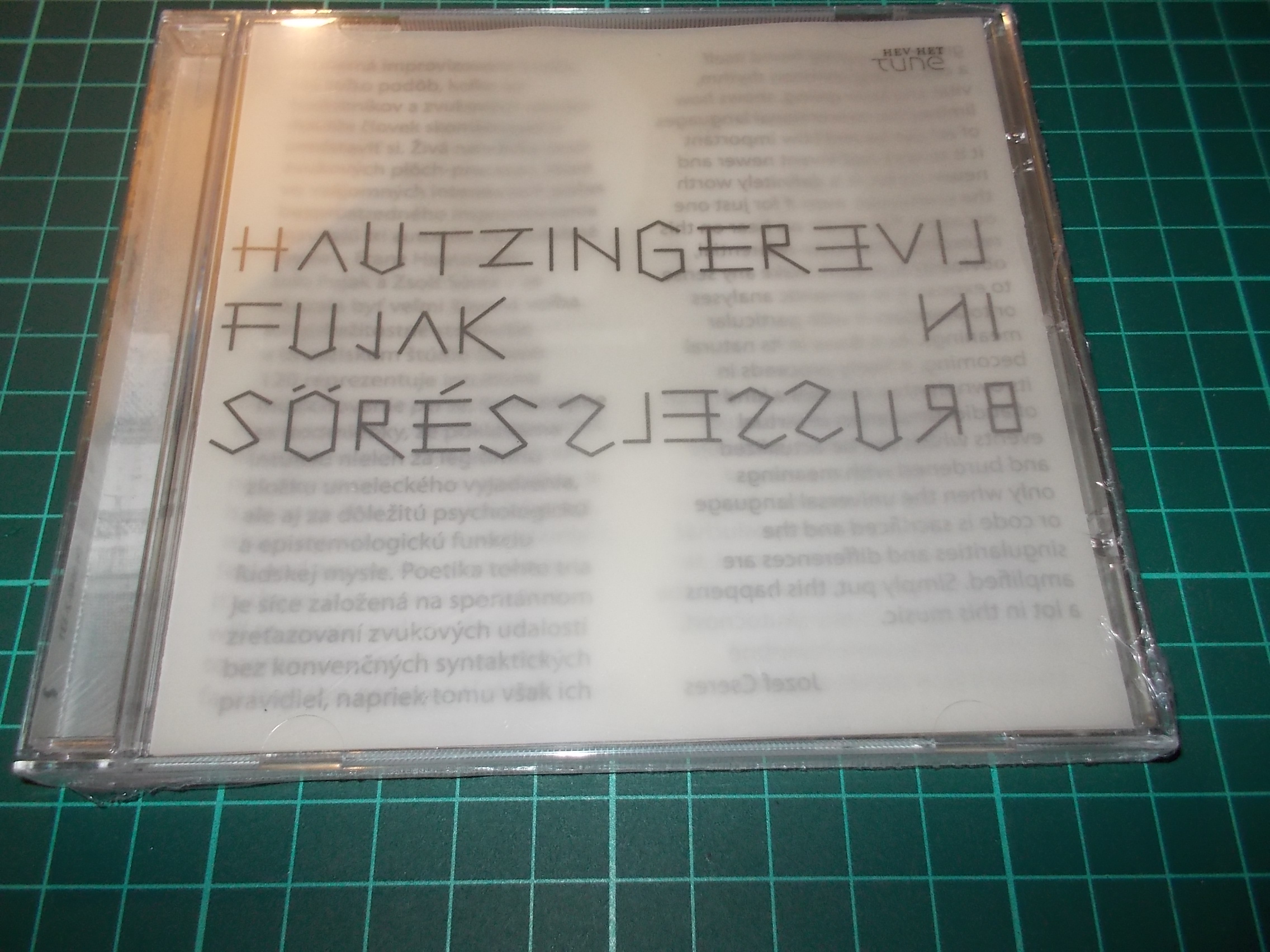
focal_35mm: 29
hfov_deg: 61.7
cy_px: 476
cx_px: 635
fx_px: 1064
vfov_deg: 48.2
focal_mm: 4.1
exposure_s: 1/30
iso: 200
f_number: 3.3
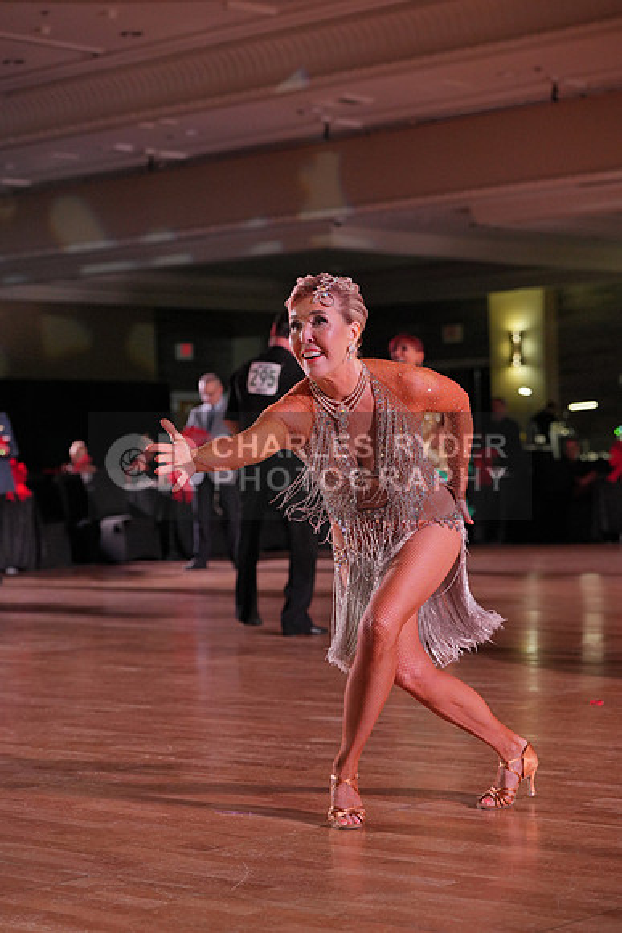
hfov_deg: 17.7
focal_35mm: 77
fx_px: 1994
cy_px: 466
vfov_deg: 26.3
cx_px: 311
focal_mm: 77
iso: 2000
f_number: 4
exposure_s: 1/500
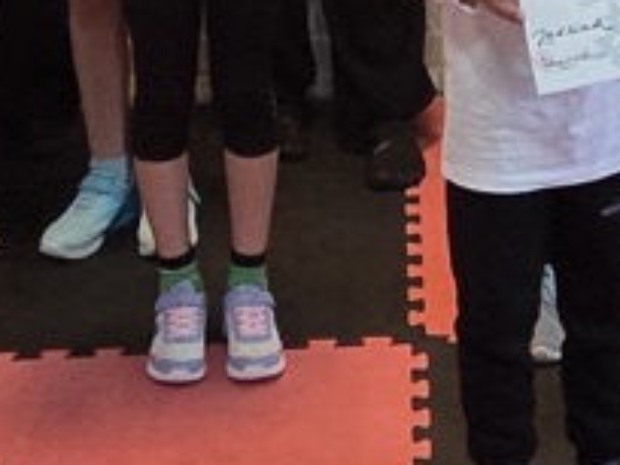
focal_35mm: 102
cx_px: 520
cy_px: -398
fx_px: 1827
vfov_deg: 13.0
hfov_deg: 19.0
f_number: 2.2
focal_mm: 2.2
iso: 320
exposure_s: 1/100
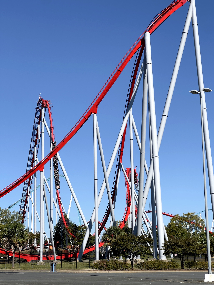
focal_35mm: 77
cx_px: 107
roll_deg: +2.0
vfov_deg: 25.3
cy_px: 142
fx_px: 635
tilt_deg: +7.4
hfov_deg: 19.1
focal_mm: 9
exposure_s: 1/1130
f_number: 2.8
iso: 32
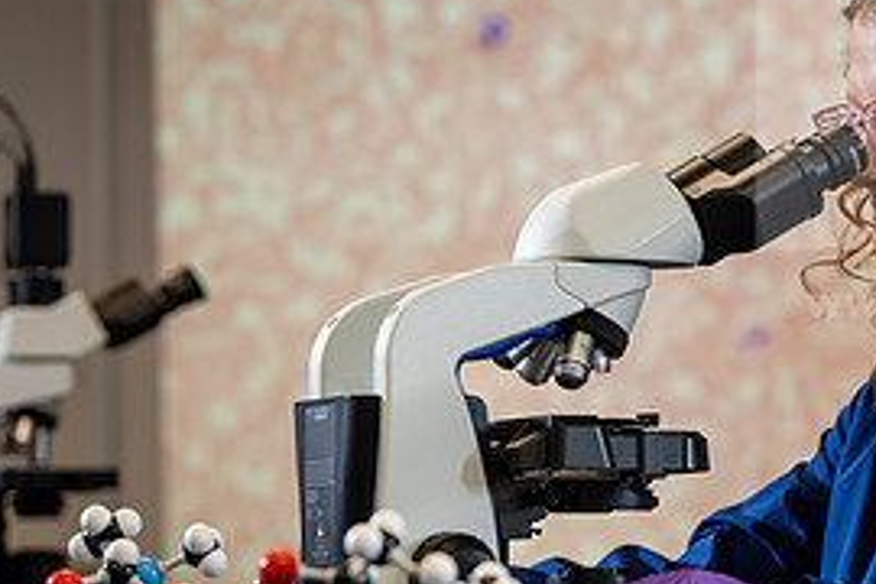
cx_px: 659
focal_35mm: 178
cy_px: 371
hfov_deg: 11.5
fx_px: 4331
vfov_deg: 7.7
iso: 640
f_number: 3.2
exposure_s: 1/200
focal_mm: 83
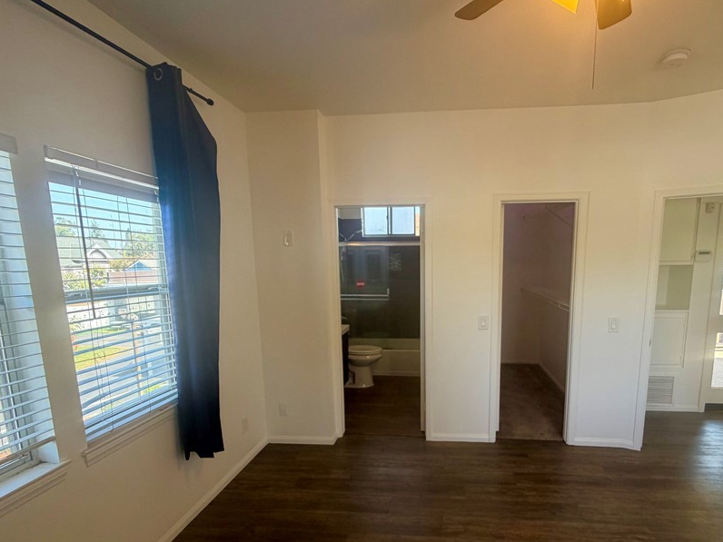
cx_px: 417
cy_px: 314
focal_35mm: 18
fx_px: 376
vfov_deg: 71.1
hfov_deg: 87.1
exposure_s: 1/121
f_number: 2.2
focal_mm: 2.22
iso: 100
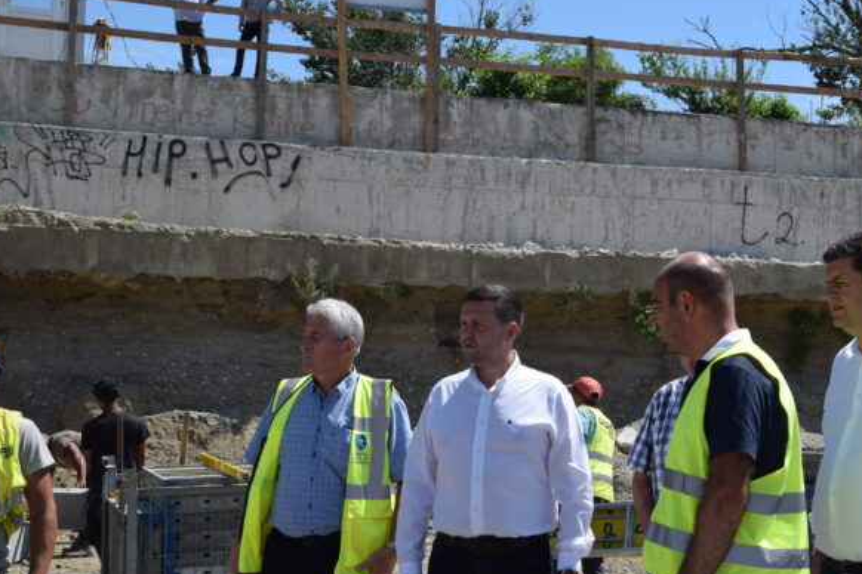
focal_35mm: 68
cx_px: 538
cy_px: 278
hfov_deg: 29.7
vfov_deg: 20.1
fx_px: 1620
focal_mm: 35
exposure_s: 1/400
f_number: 10
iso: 200
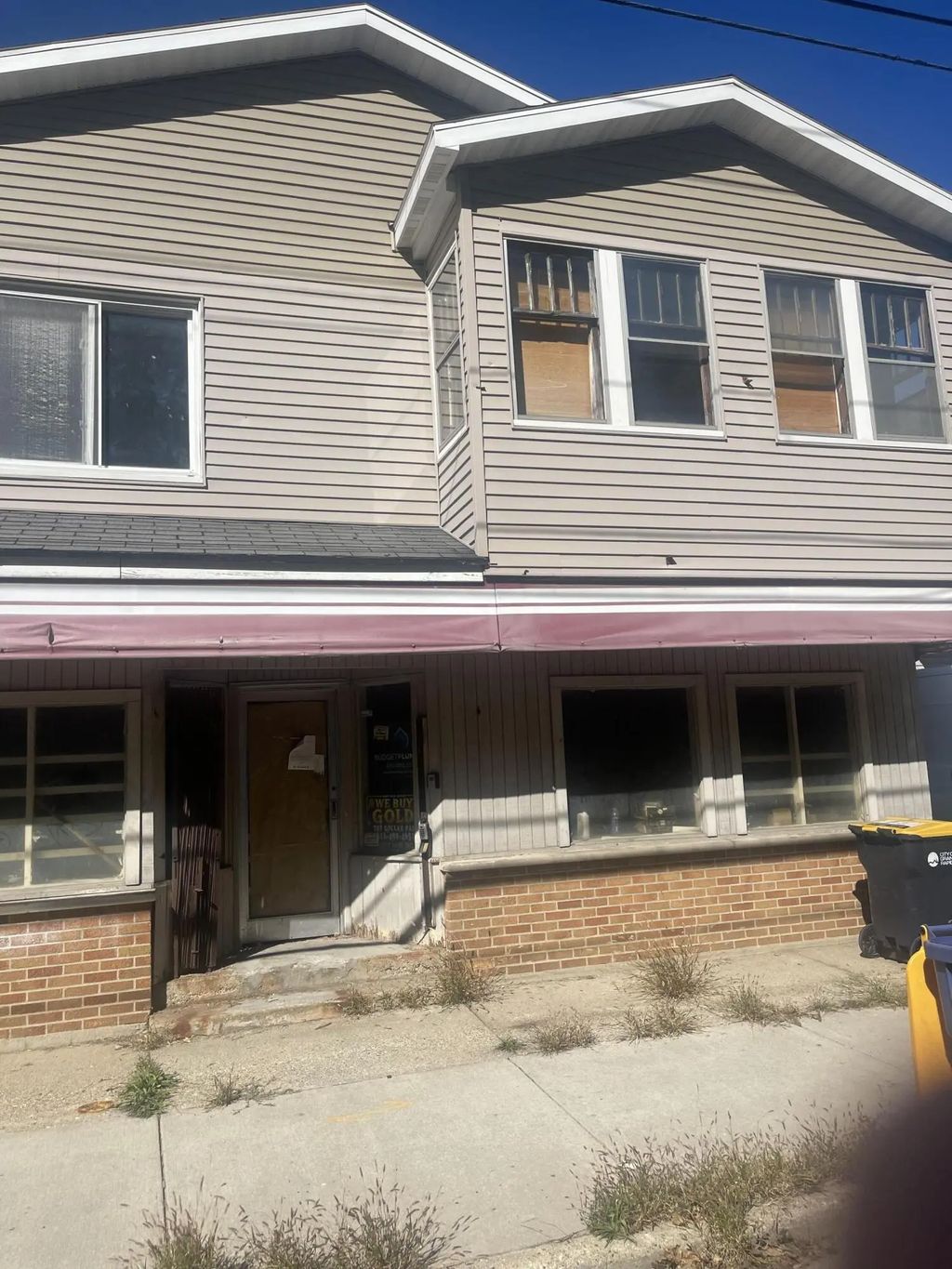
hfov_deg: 54.9
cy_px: 634
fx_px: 917
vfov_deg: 69.4
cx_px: 476
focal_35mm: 25
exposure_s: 1/5618
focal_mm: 5.1
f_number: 1.6
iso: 32
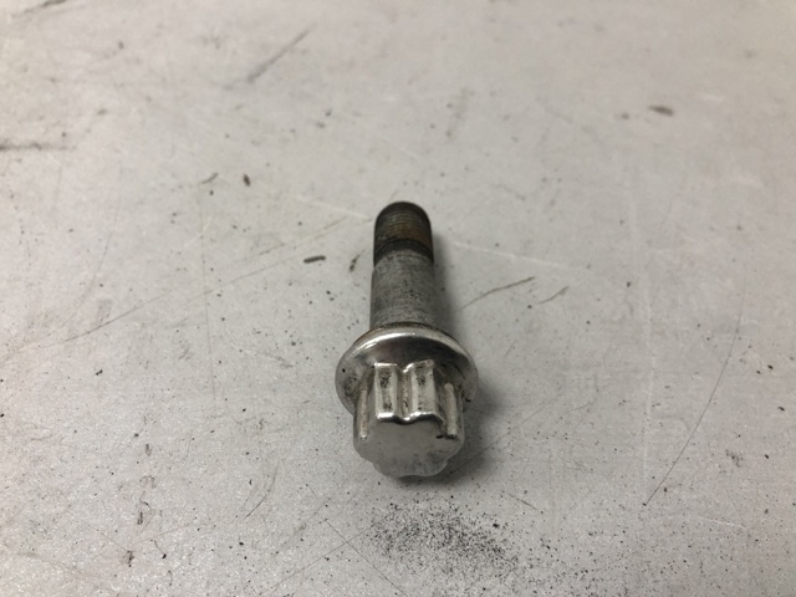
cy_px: 298
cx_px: 398
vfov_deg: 49.7
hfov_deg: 63.4
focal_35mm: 28
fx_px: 644
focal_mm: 4
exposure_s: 1/25
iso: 32
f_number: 1.8
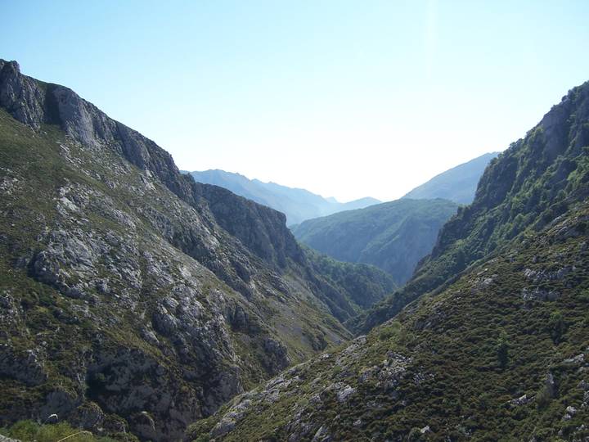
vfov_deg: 42.9
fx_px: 562
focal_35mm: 33
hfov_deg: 55.4
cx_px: 294
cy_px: 221
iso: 80
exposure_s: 1/1000
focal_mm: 5.5
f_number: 3.4
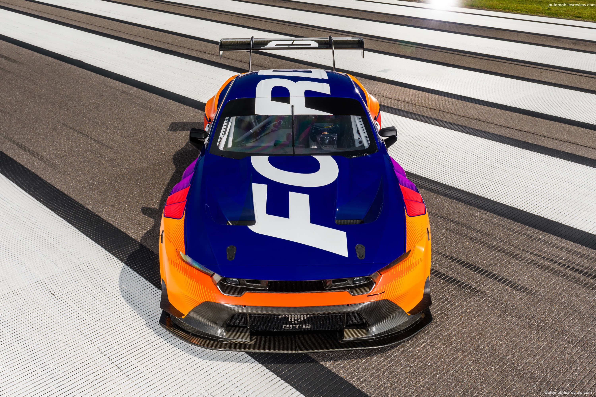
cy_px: 198
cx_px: 298
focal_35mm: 36
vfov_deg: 36.9
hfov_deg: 53.1
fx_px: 596
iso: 100
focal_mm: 24
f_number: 8
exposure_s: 1/200
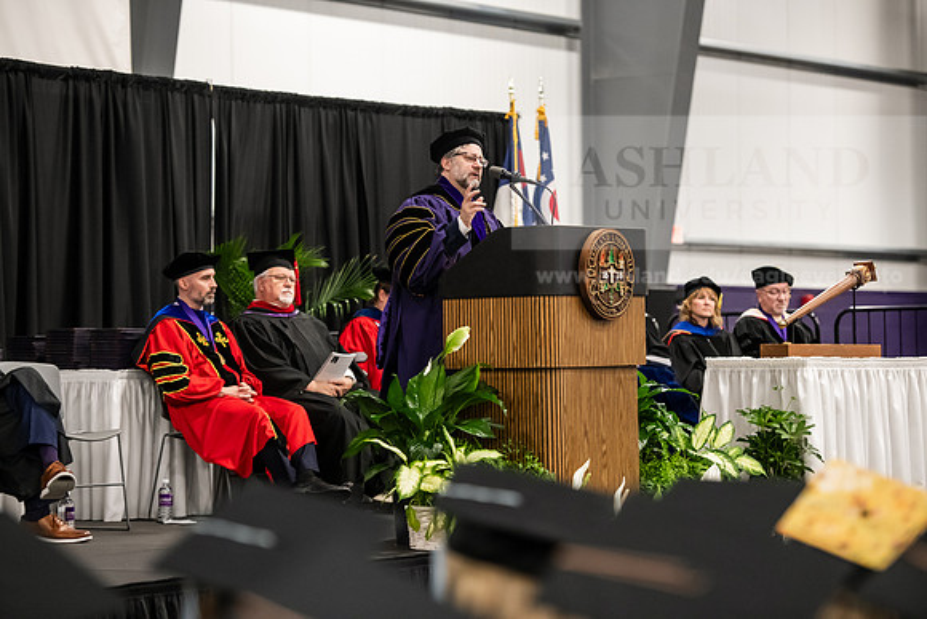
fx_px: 2885
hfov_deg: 18.3
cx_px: 464
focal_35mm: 112
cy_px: 310
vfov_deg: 12.2
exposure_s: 1/200
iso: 3200
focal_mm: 112
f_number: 3.2
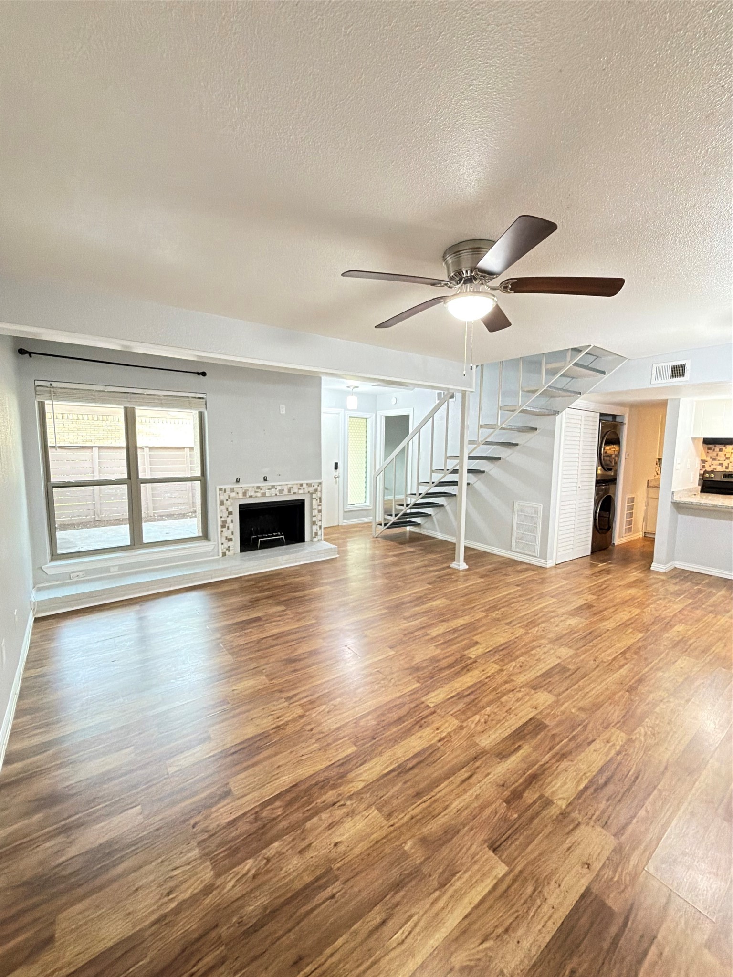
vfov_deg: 102.1
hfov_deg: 85.7
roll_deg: -0.7
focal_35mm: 14
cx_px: 366
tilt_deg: -6.6
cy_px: 488
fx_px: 395
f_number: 2.2
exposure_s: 1/40
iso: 1000
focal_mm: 2.22
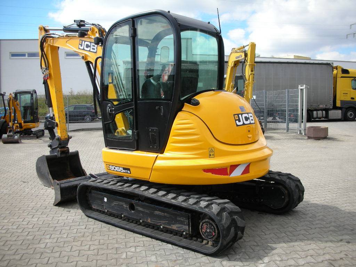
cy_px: 134
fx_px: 360
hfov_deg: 52.6
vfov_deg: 40.7
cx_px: 178
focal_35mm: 35
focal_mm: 5.8
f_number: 3
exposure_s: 1/407
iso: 50
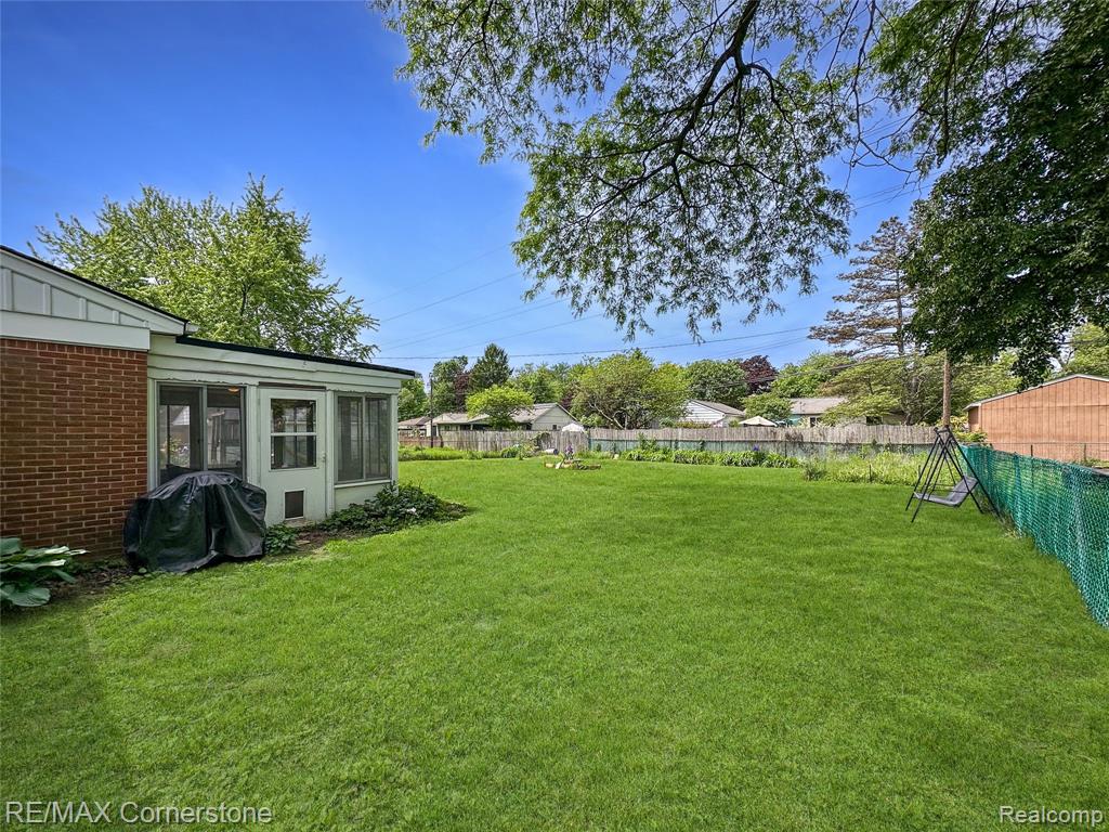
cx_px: 554
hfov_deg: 102.1
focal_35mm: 14
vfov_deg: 85.7
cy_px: 416
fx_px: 449
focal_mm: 2.22
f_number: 2.2
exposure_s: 1/2200
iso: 50
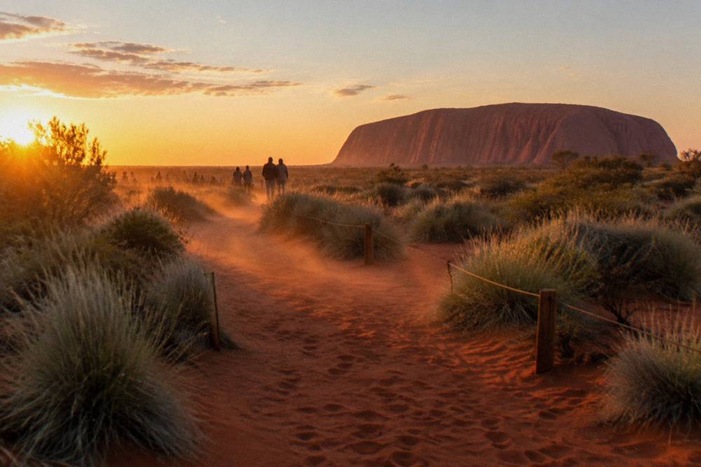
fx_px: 779
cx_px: 350
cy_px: 234
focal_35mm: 40
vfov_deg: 33.4
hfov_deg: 48.5
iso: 200
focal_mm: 40
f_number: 4.5
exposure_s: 1/640
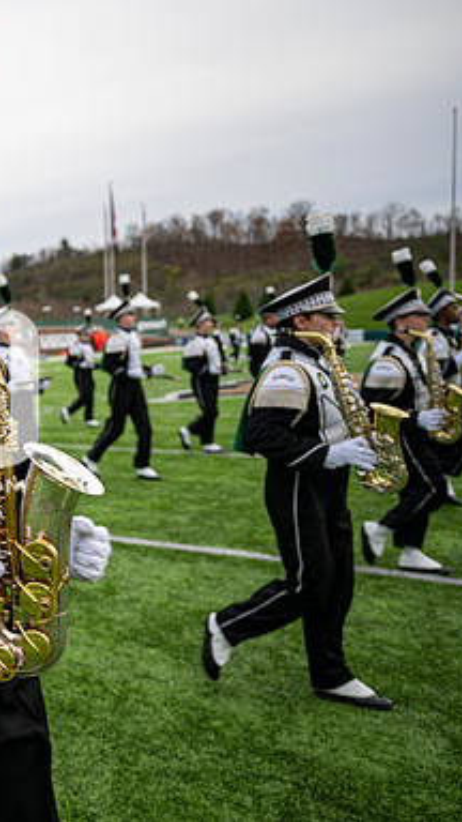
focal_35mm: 38
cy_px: 410
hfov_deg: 26.8
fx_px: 828
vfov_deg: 52.8
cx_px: -122
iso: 200
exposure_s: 1/500
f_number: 2.8
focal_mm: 24
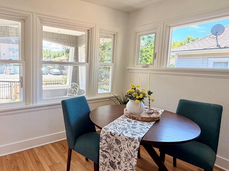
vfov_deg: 58.8
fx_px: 152
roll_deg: -0.7
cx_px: 80
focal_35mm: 23
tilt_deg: -6.4
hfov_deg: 72.2
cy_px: 81
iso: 125
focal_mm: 2.22
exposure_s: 1/121
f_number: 2.2
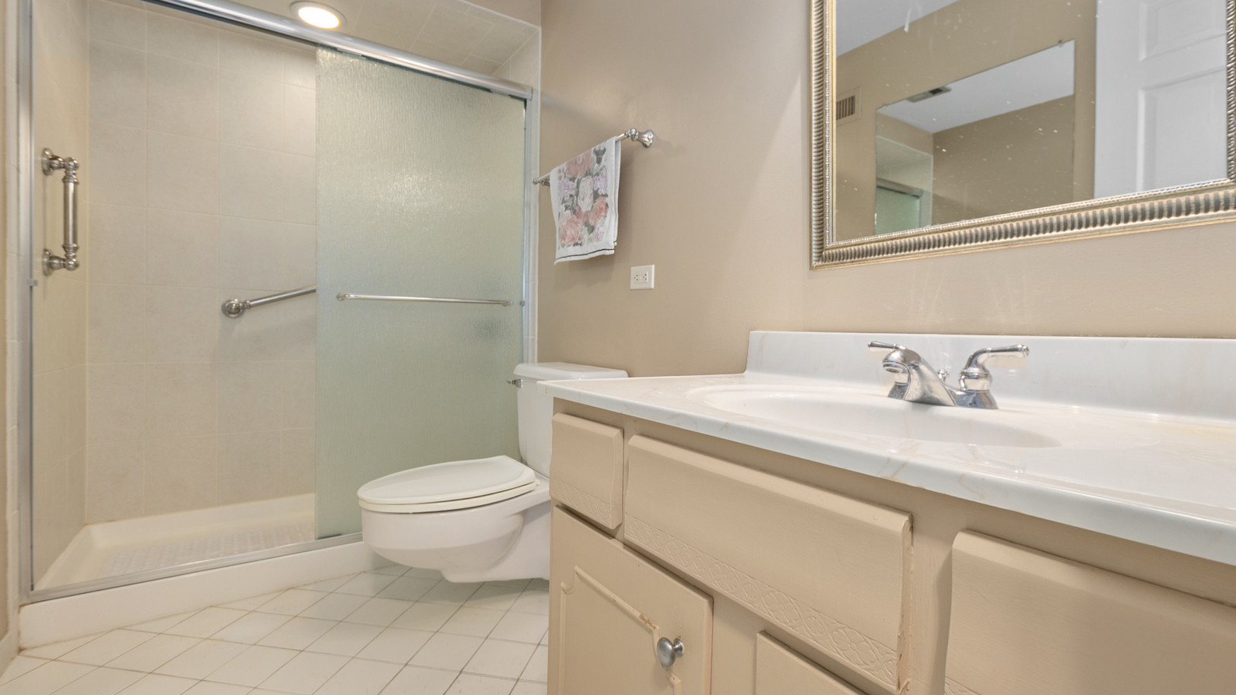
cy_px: 331
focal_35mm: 16
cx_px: 615
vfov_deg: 67.0
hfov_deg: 99.4
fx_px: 524
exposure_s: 1/1.67
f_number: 8
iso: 320
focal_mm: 10
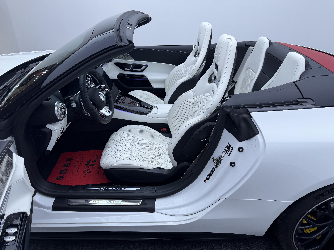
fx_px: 232
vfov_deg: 56.8
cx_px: 167
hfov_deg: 71.6
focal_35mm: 24
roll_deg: -0.7
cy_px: 125
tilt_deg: -30.0
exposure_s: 1/216
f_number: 1.78
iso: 64
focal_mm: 6.76
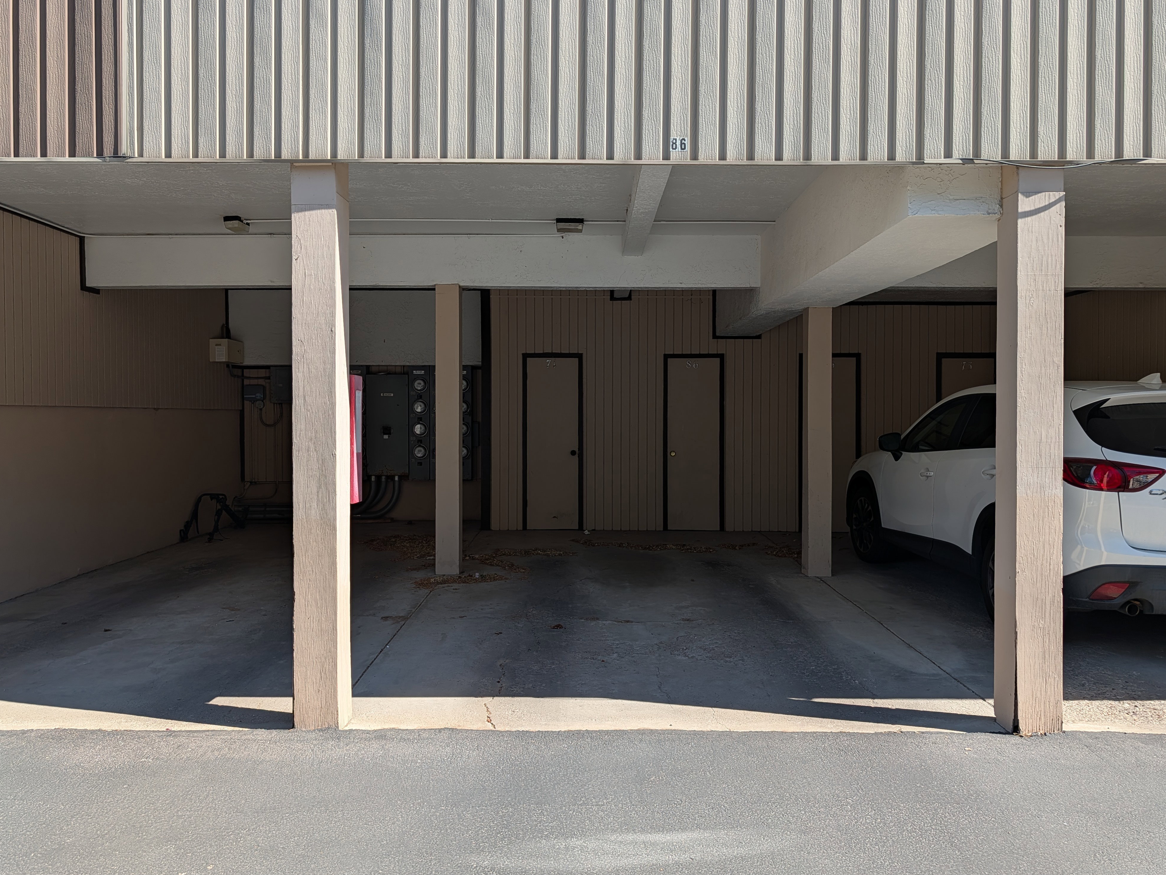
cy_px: 432
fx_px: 842
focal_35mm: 25
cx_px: 586
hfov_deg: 69.4
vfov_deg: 54.9
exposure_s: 1/858
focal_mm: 6.9
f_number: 1.68
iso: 24
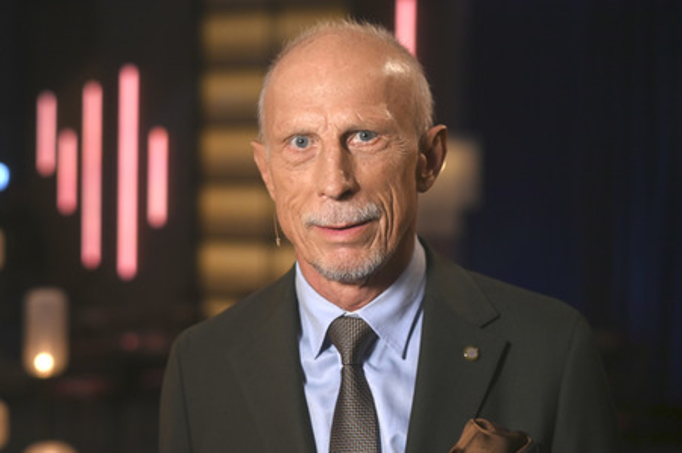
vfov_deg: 24.6
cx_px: 341
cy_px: 226
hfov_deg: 36.3
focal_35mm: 55
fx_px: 1041
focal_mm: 55
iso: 1250
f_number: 2.5
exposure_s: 1/500
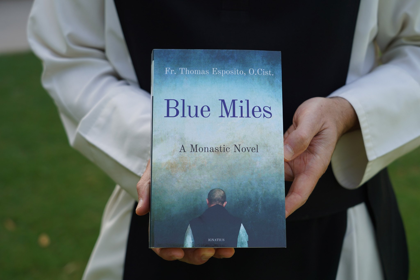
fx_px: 688
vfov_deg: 23.0
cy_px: 140
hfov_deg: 33.9
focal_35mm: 59
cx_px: 210
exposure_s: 1/200
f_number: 4.5
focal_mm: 59
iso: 100
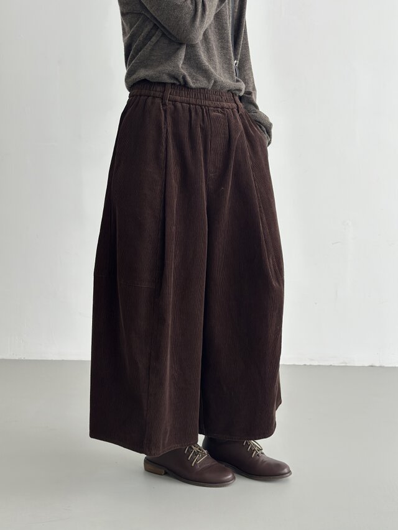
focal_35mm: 48
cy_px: 265
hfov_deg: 30.3
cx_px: 199
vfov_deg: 39.7
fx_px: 736
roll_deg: -1.1
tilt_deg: -6.0
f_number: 1.78
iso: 100
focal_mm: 6.86
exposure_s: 1/166
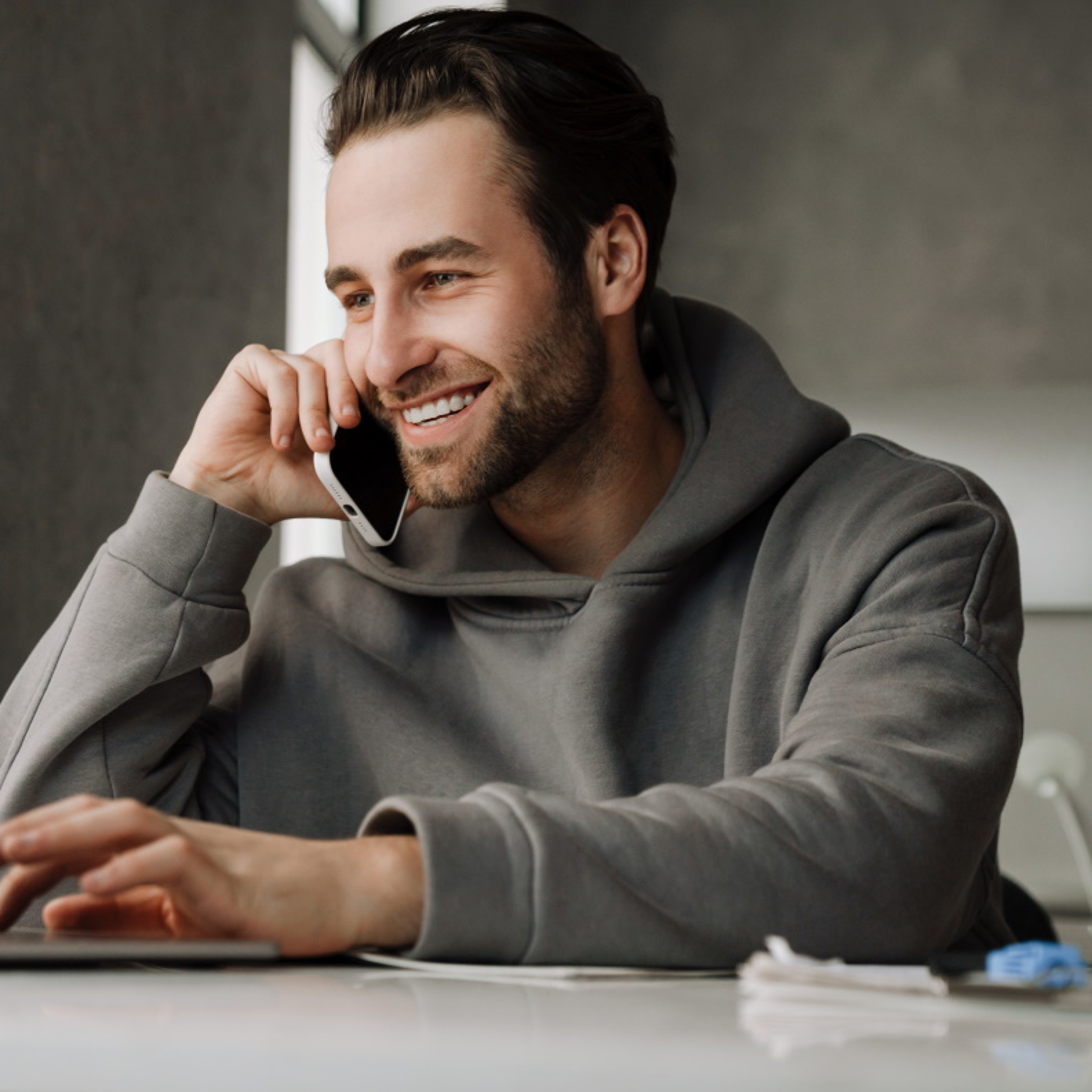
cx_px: 326
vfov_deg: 23.7
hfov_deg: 23.5
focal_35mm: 73
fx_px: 2605
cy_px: 546
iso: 320
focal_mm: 57
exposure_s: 1/160
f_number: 3.2
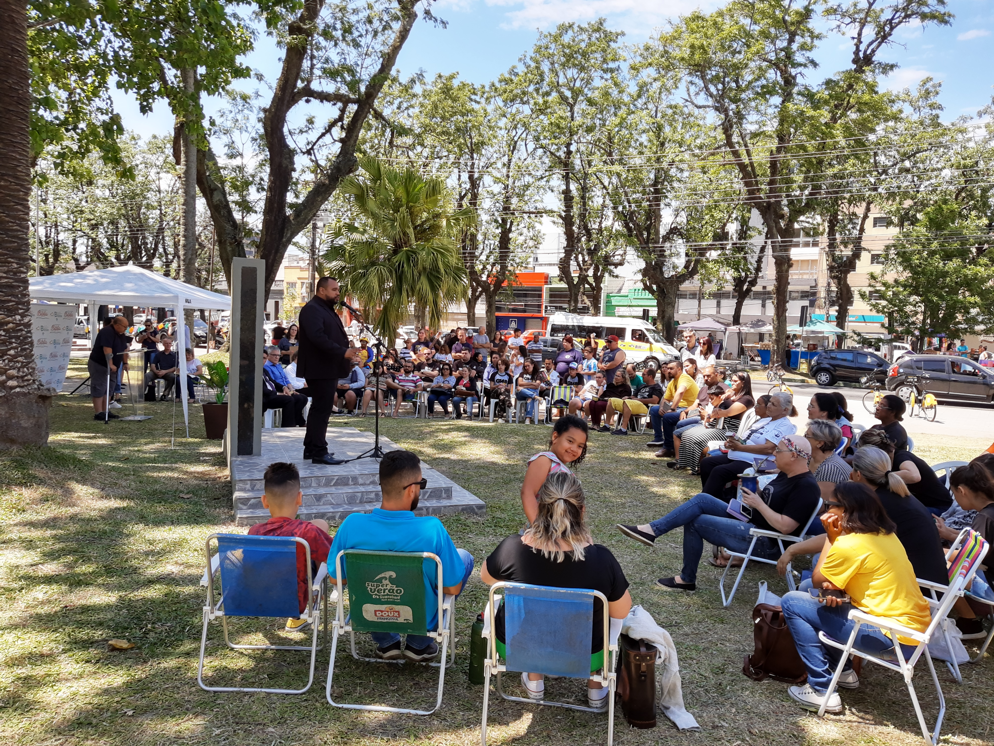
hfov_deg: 67.3
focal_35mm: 26
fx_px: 747
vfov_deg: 53.1
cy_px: 373
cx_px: 497
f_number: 1.7
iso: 50
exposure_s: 1/1900
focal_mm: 4.75
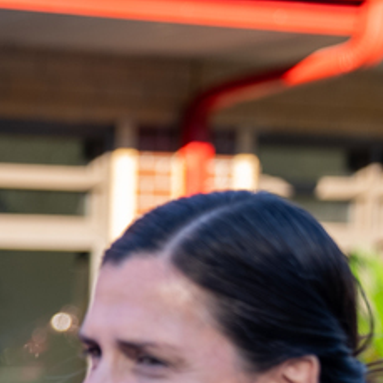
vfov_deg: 9.0
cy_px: 570
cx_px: -187
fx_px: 2378
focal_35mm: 190
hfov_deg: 9.0
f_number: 2.8
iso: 125
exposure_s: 1/320
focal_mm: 50
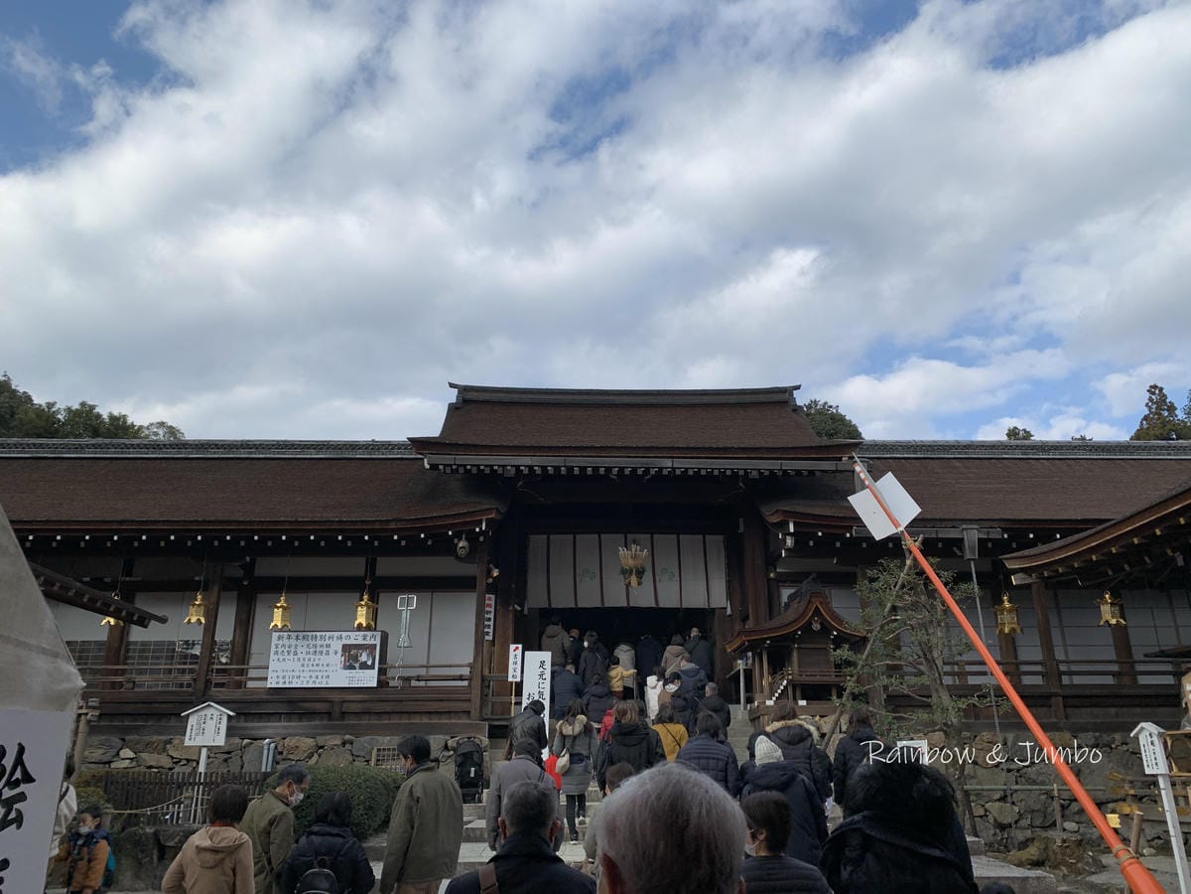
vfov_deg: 53.1
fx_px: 895
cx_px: 596
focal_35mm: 26
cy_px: 447
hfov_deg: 67.3
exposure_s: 1/1536
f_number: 1.8
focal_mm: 4.25
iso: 25
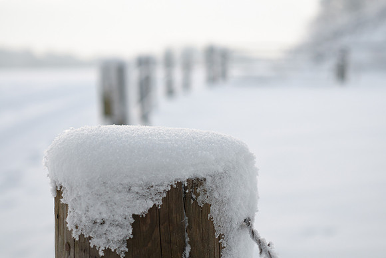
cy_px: 129
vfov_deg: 16.6
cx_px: 193
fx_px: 885
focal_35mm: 82
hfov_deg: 24.6
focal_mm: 55
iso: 200
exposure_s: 1/100
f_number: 3.5
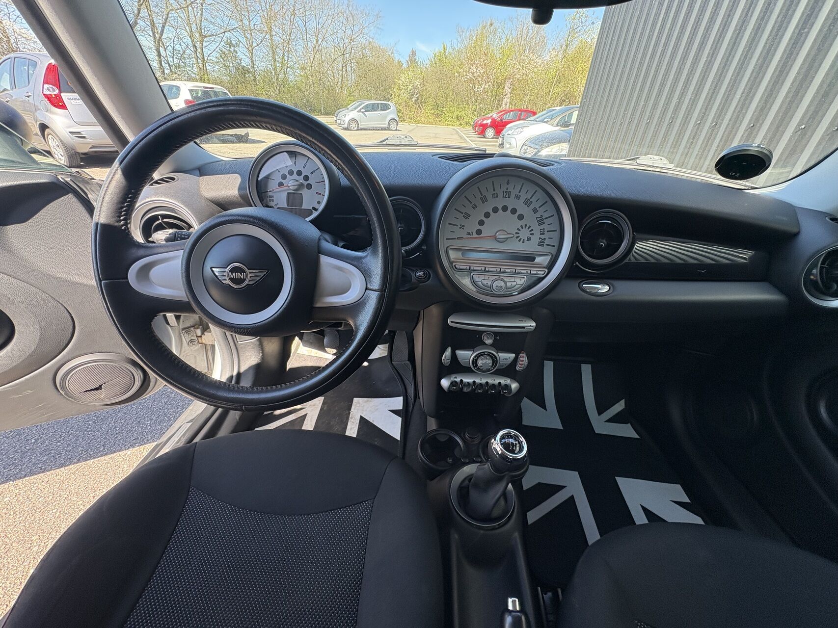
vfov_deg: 85.7
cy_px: 314
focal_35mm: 14
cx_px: 419
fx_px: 339
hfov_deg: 102.1
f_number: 2.2
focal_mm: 2.22
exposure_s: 1/127
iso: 100
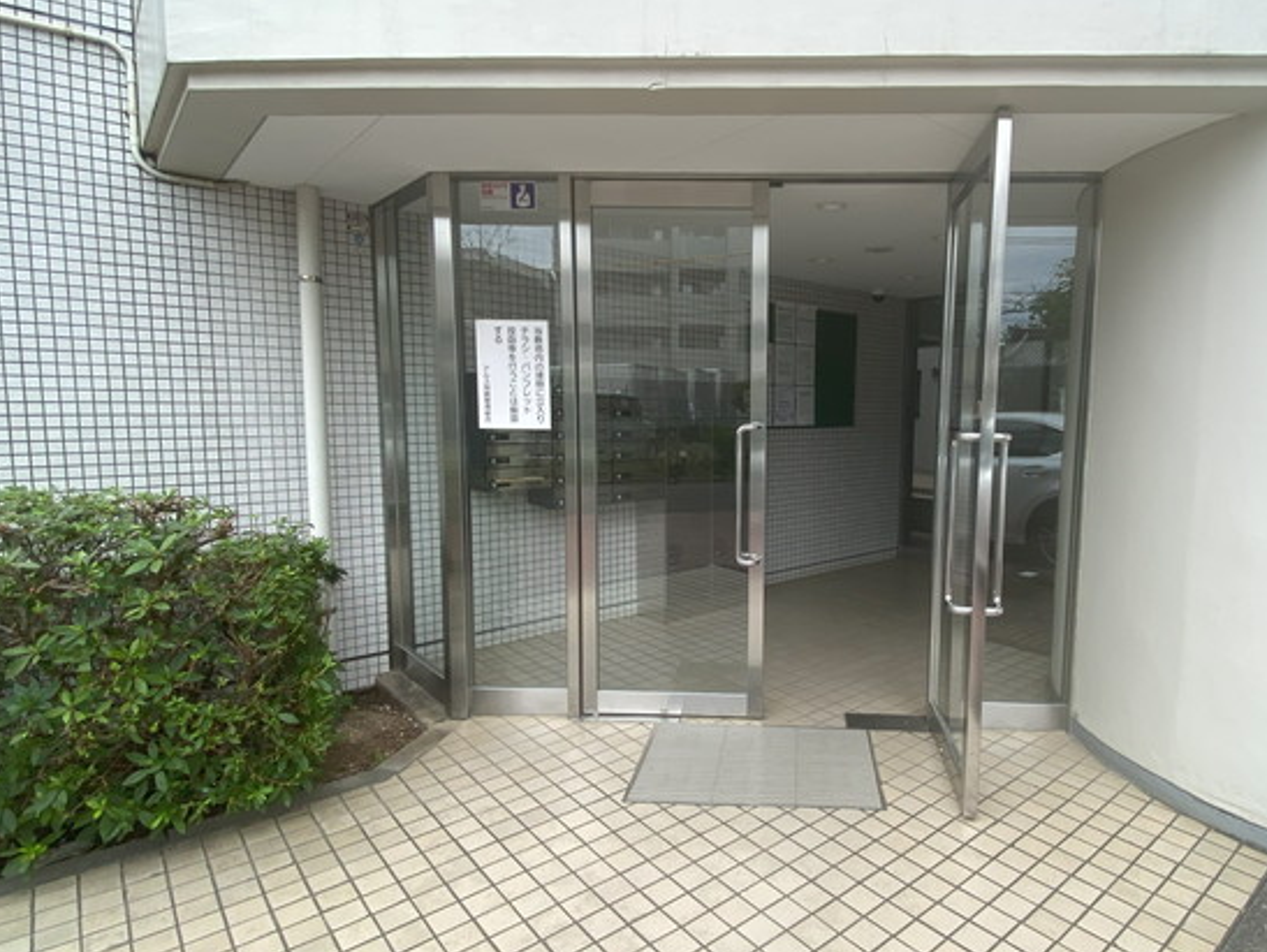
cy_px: 486
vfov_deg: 68.7
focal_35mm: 19
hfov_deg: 83.4
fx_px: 696
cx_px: 769
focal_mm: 1.54
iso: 20
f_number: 2.4
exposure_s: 1/169
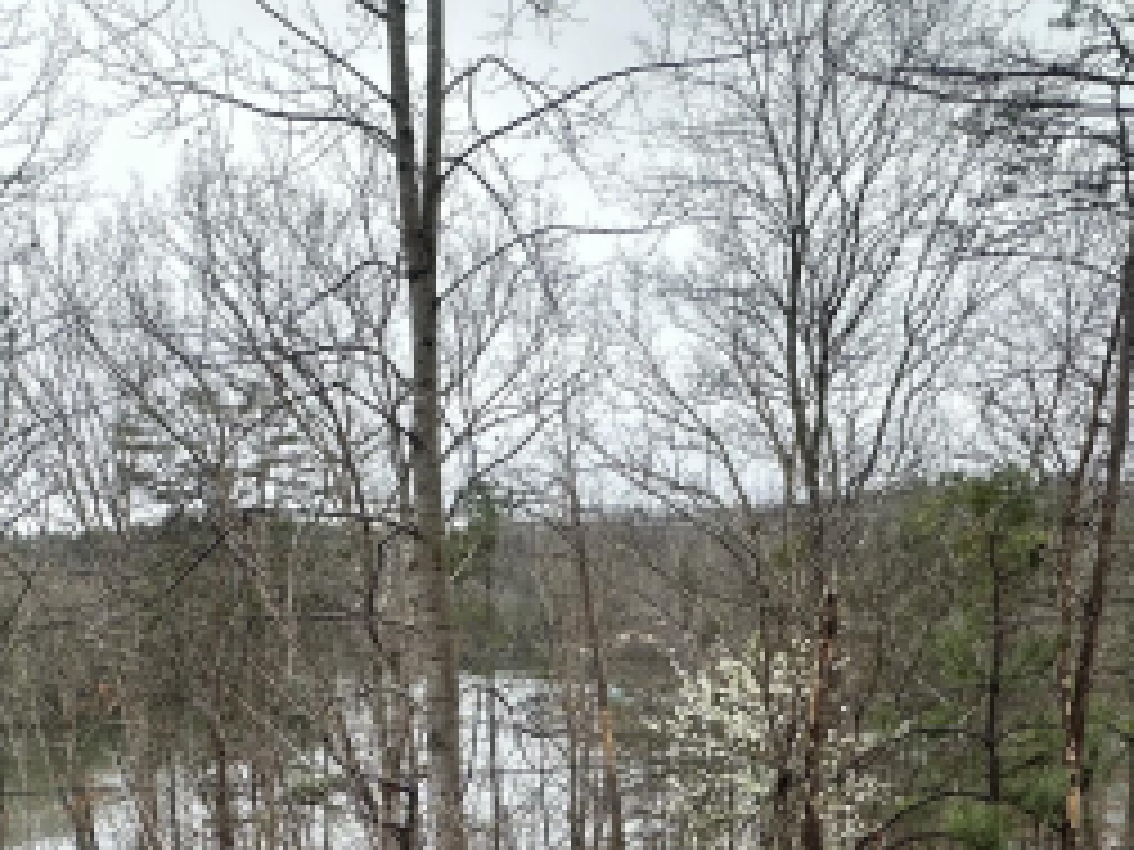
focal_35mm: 37
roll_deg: -0.7
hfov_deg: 50.1
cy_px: 850
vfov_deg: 35.1
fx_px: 1212
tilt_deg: -12.5
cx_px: 538
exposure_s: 1/225
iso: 40
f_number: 2.2
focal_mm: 2.22
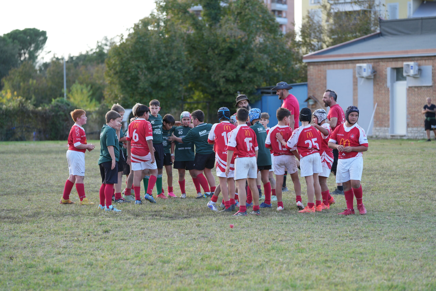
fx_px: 1671
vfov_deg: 9.9
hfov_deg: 14.9
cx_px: 218
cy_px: 146
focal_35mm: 138
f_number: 3.5
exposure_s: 1/320
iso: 250
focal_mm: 138
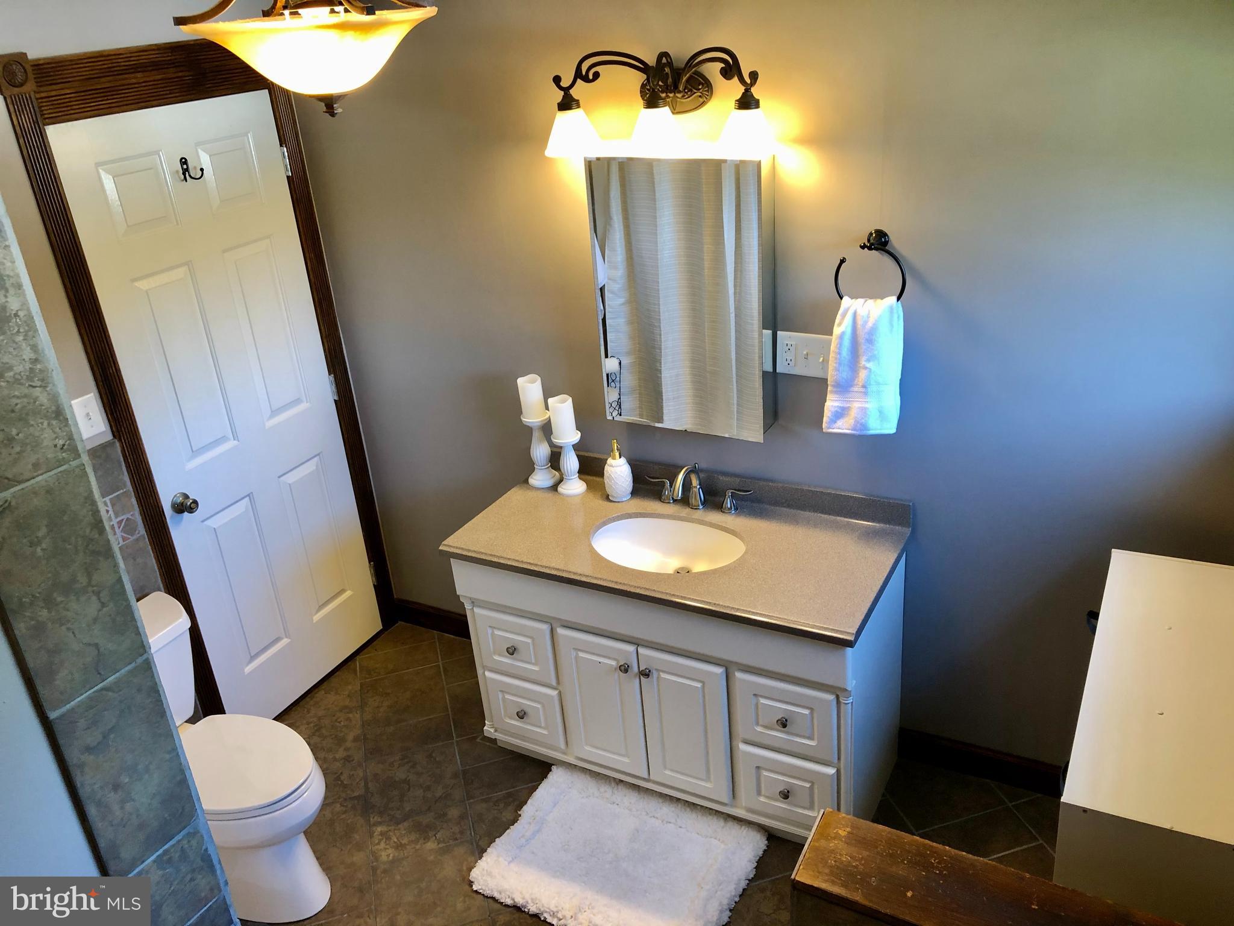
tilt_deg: -25.6
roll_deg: +3.9
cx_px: 617
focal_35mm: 28
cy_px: 463
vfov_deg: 49.7
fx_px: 998
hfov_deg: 63.4
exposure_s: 1/30
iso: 25
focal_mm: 3.99
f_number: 1.8
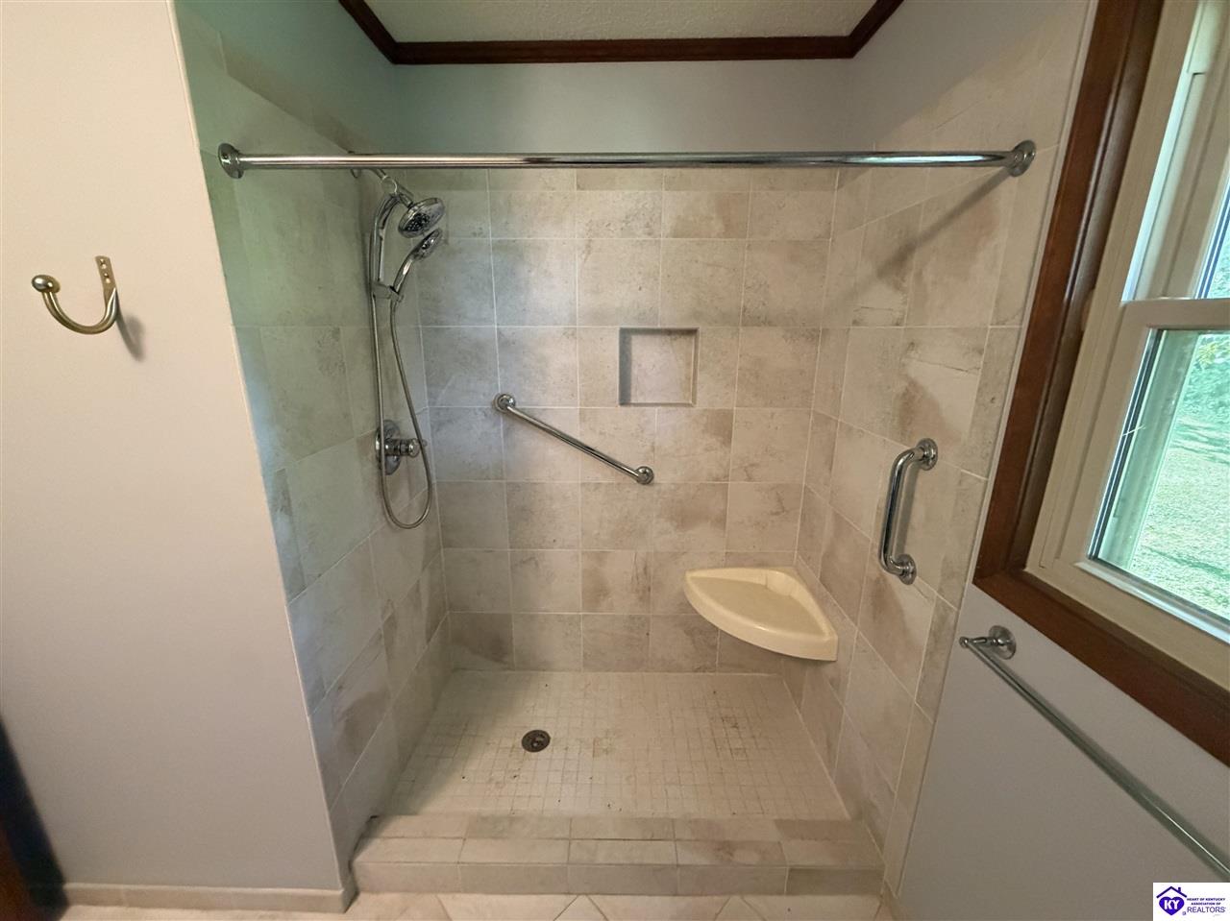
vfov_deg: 85.6
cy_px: 460
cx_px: 615
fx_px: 497
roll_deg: +0.0
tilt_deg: -14.4
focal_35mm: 14
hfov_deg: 102.1
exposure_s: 1/60
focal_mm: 2.22
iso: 800
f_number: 2.2
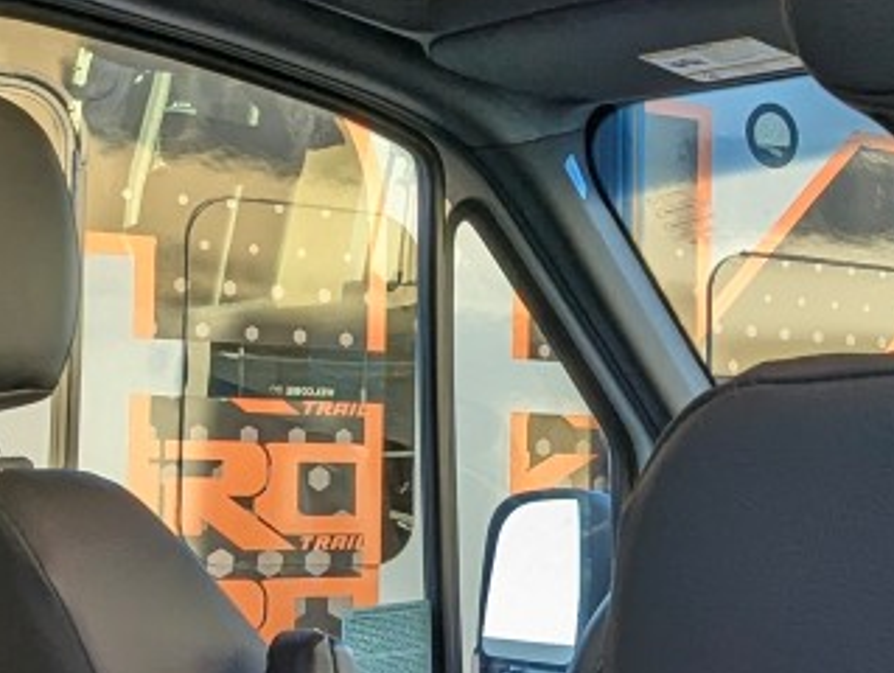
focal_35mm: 70
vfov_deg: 21.0
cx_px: 582
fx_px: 1810
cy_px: 370
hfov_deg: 27.6
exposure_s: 1/156
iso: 76
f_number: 2.2
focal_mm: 2.35
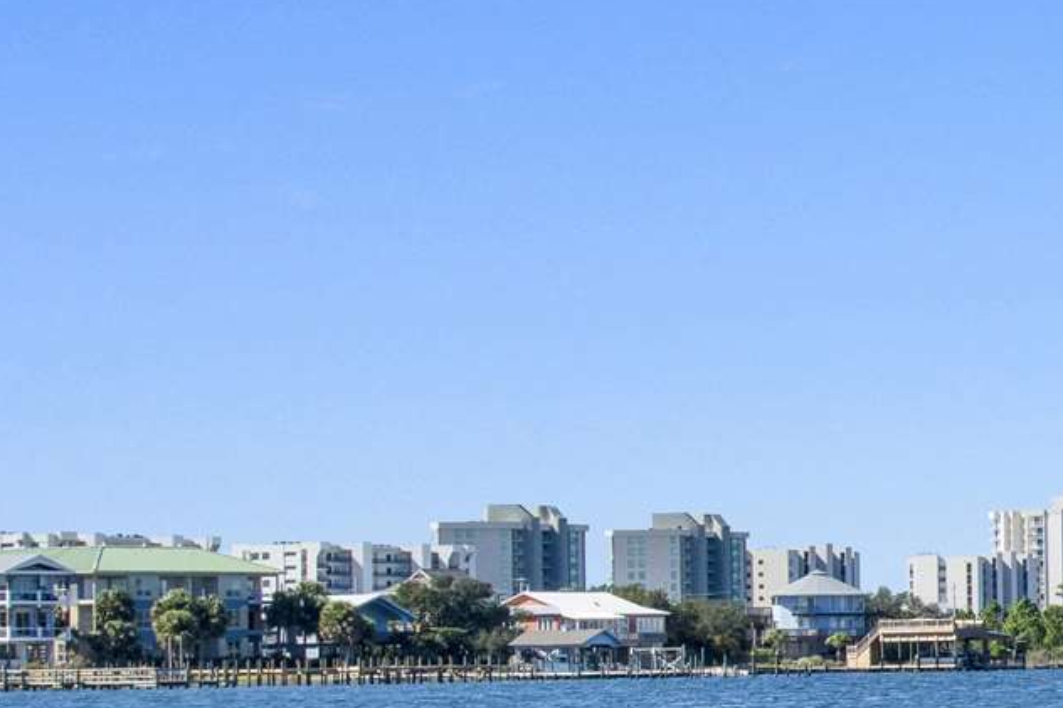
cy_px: 609
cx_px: 2094
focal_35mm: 141
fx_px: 4162
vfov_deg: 9.7
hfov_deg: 12.8
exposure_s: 1/500
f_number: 11
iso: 200
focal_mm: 29
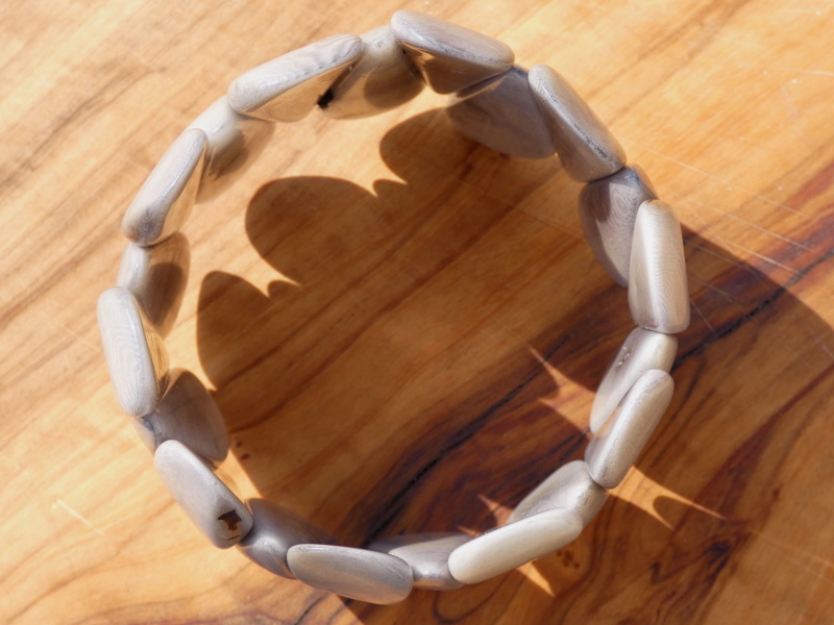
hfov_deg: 27.0
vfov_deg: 20.4
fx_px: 1735
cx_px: 417
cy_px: 312
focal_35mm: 72
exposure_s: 1/250
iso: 80
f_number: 4.3
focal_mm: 12.9
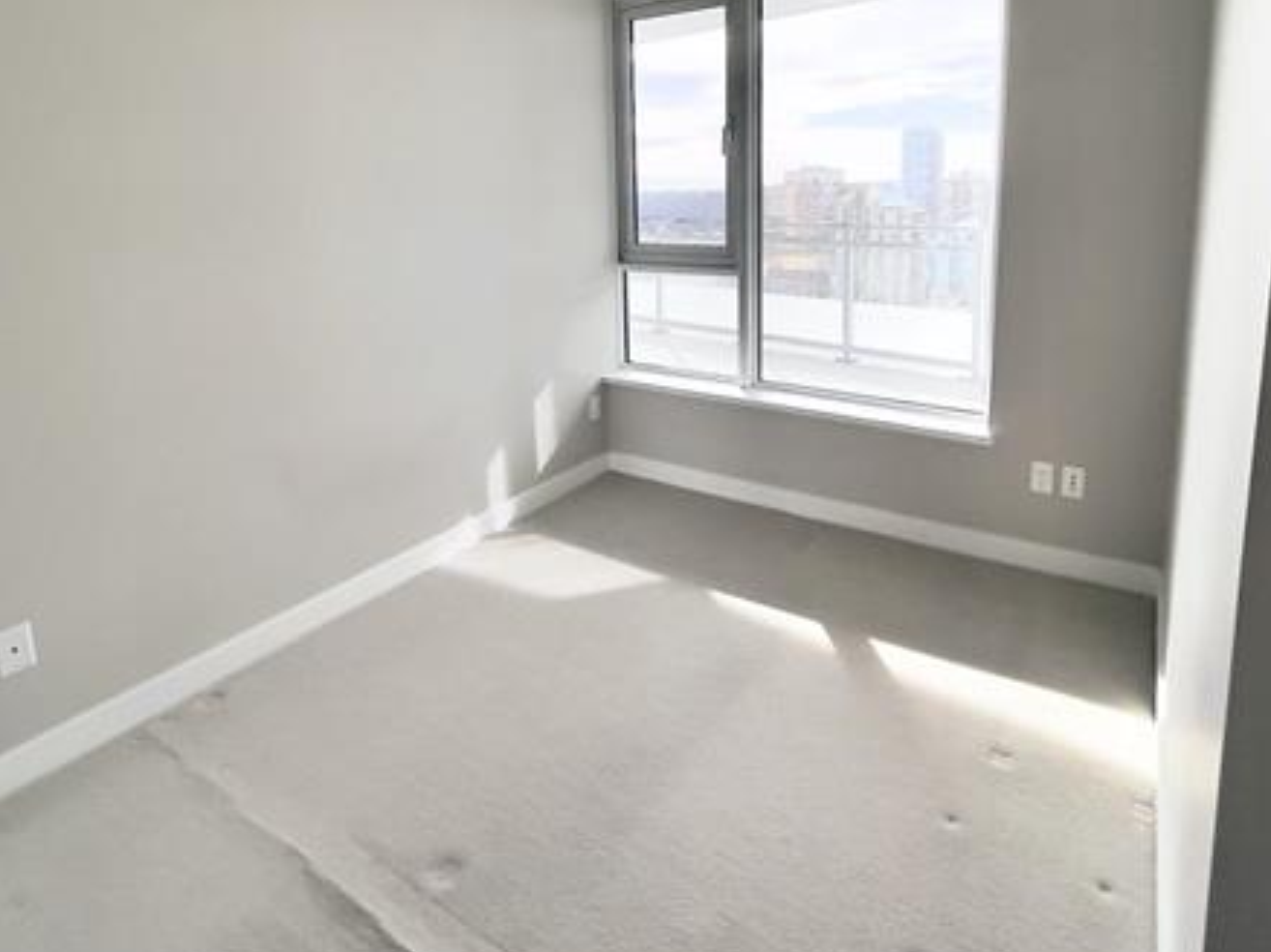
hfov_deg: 84.7
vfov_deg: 66.3
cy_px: 299
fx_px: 697
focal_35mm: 19
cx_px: 647
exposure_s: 1/187
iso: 25
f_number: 2.4
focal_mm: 1.54
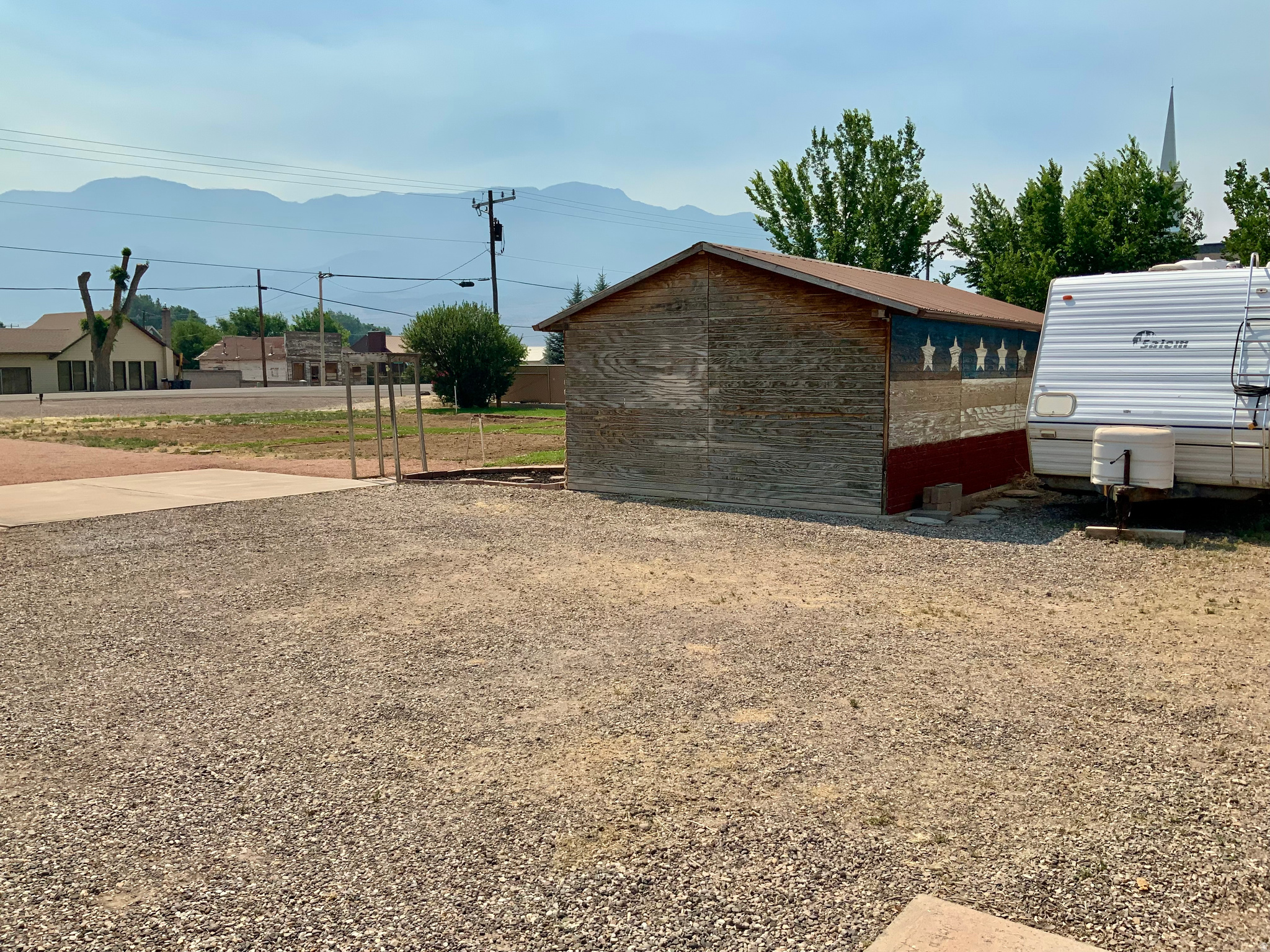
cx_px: 635
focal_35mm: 29
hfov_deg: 61.7
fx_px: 1064
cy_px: 476
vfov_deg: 48.2
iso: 20
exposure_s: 1/3534
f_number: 1.8
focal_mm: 3
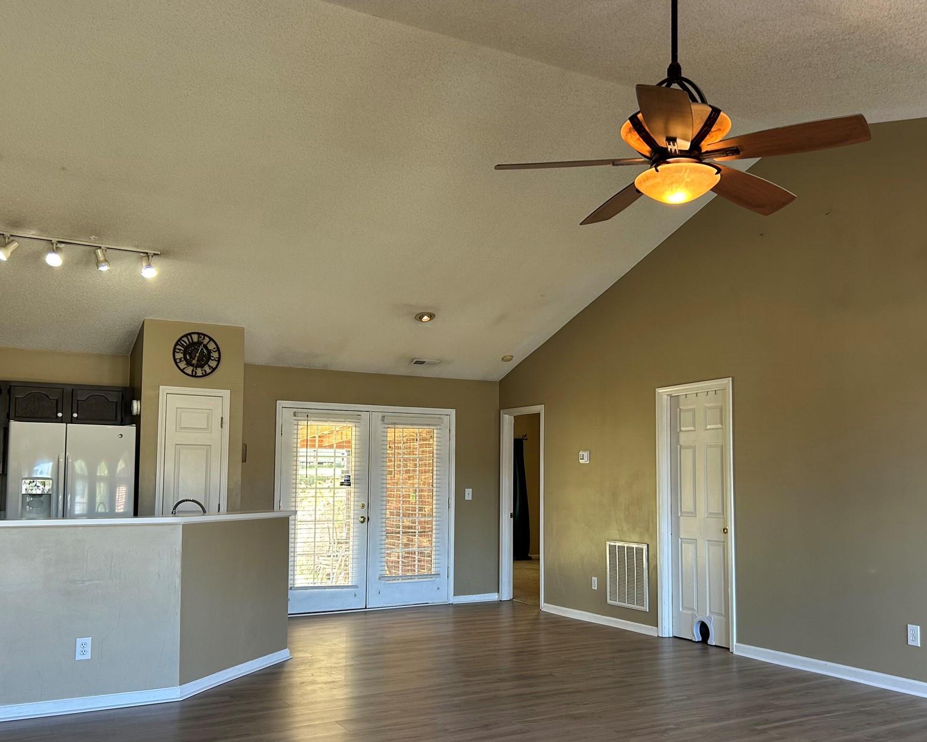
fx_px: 905
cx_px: 509
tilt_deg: +4.0
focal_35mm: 33
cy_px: 437
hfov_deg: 54.1
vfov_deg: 44.4
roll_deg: +0.0
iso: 80
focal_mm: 5.7
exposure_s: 1/60
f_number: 1.5
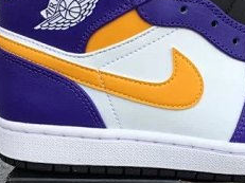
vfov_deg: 17.1
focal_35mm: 86
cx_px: 208
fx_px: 608
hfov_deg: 22.4
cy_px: 128
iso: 25
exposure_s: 1/234
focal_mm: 3.3
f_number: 2.4
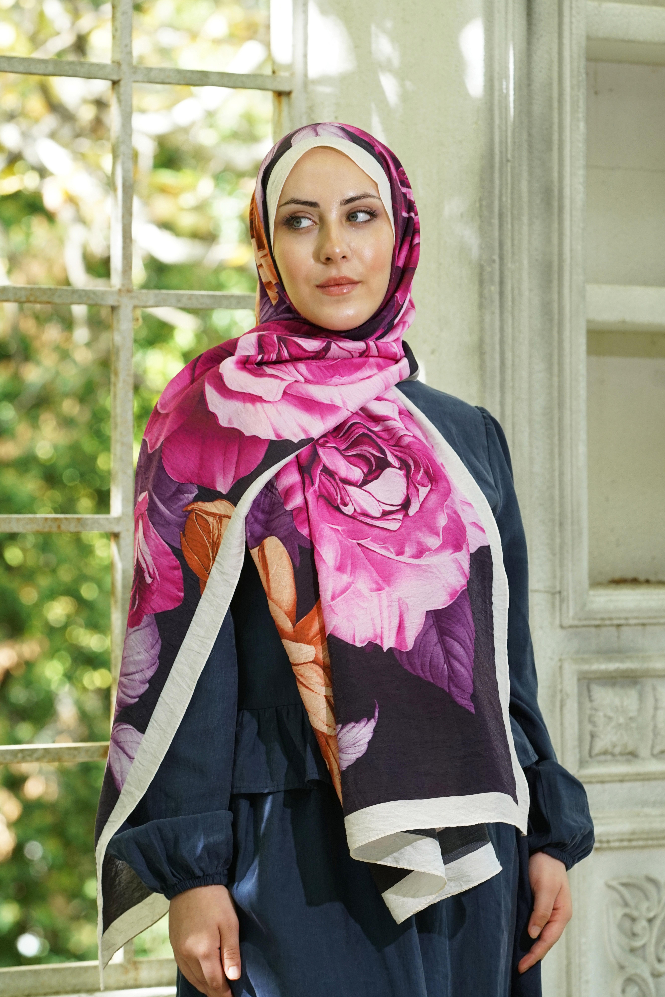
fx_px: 3601
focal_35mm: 130
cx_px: 332
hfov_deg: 10.6
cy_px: 498
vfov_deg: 15.8
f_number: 6.3
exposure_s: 1/100
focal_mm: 130
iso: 640
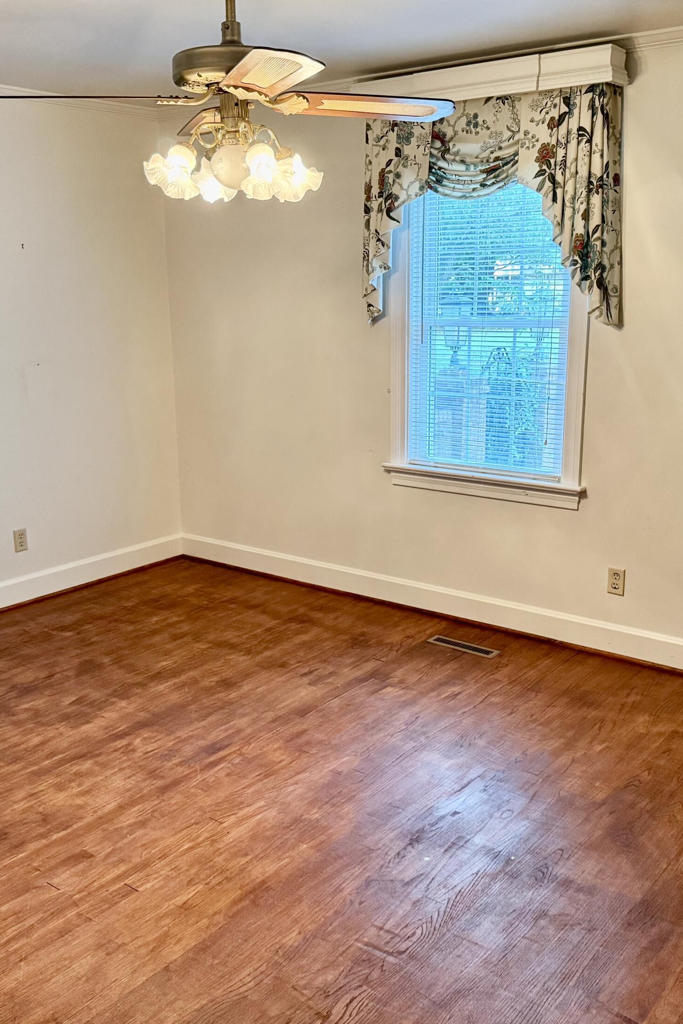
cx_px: 345
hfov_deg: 38.9
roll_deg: +0.6
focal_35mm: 34
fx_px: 968
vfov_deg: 55.8
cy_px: 509
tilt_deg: -13.8
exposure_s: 1/60
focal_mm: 6.76
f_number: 1.78
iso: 400
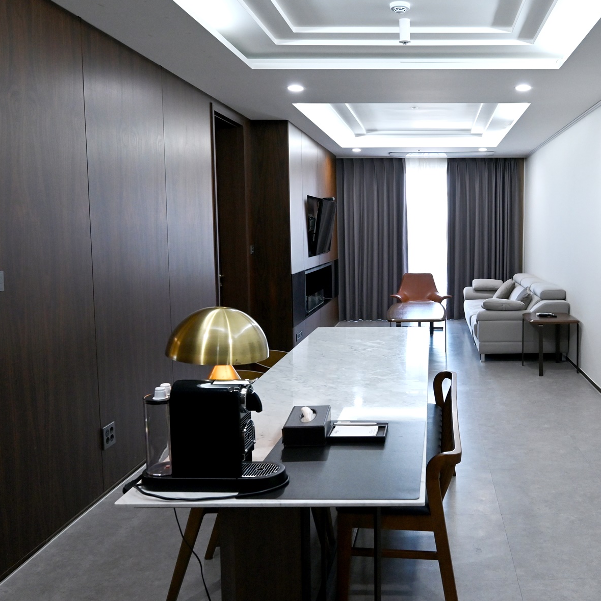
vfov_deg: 51.4
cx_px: 448
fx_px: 623
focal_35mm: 32
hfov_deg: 49.5
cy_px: 319
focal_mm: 21.5
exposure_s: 1/125
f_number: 7.1
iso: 2000
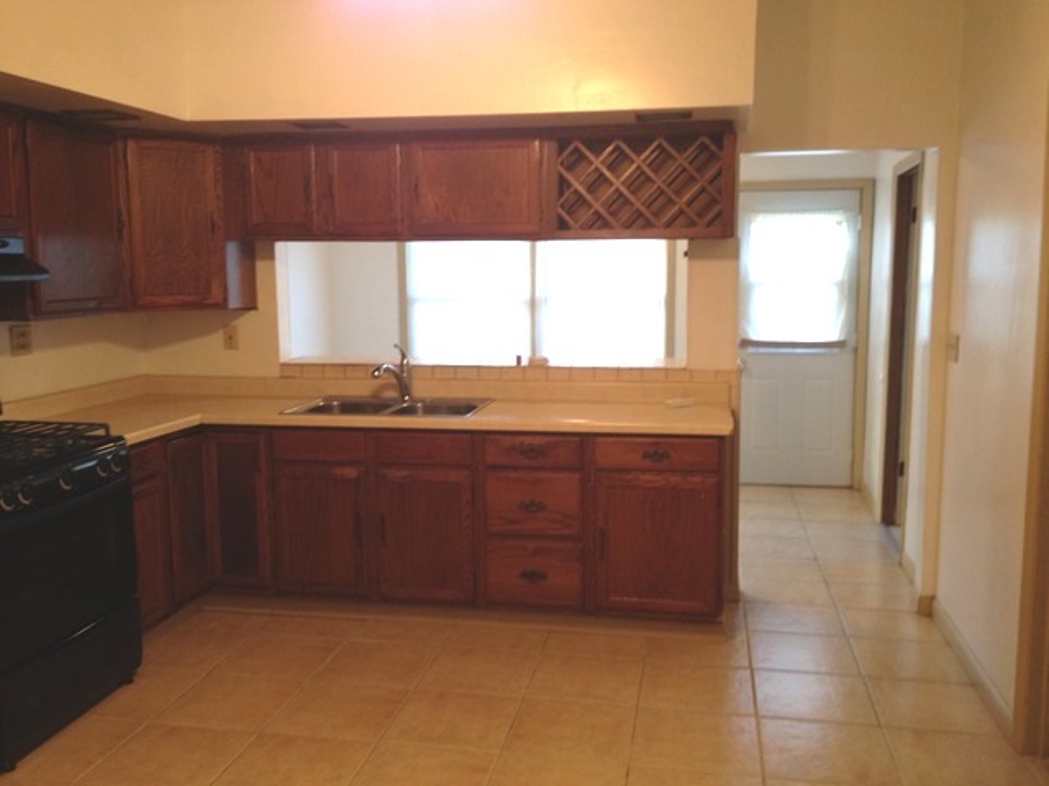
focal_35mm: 35
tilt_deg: -9.3
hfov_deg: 52.6
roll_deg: -1.4
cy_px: 393
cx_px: 524
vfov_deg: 40.7
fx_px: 1061
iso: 100
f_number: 2.4
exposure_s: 1/20
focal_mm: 4.28
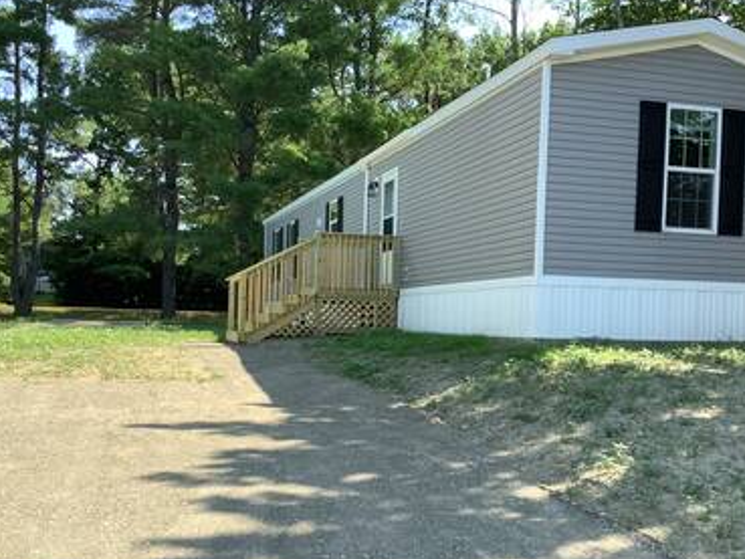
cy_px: 359
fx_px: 926
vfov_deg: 33.4
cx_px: 408
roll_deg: -1.3
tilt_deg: -4.1
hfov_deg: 43.8
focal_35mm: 43
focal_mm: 3.3
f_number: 2.4
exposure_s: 1/426
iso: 25
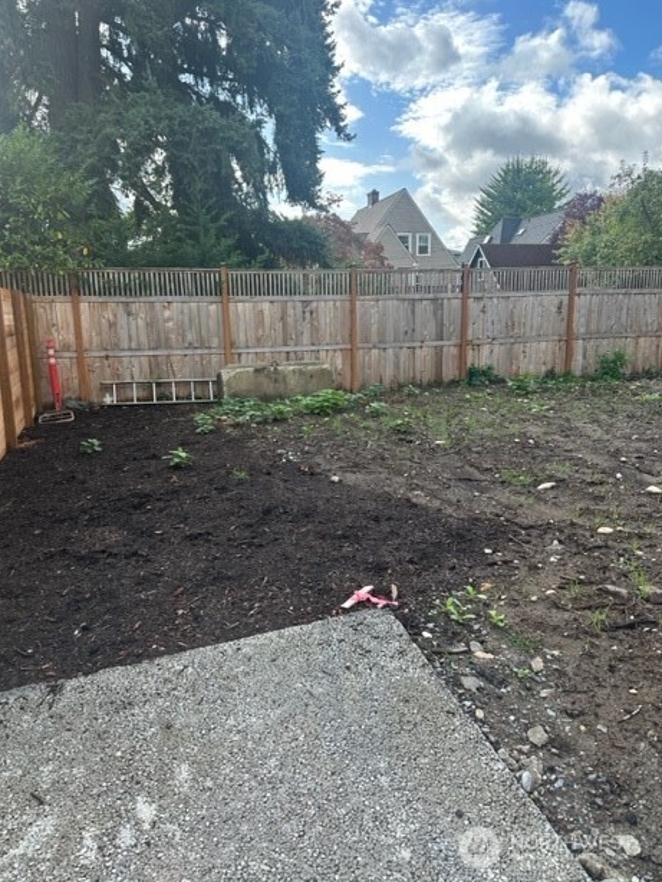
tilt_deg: -8.4
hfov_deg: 54.9
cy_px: 425
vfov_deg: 69.3
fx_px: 637
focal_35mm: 25
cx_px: 329
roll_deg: +0.4
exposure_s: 1/1072
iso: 80
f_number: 1.78
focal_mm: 6.86
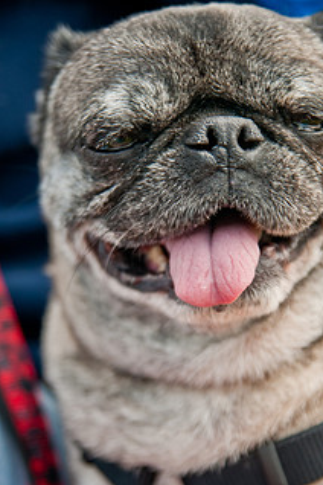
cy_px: 317
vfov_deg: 19.2
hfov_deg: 12.9
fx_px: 1426
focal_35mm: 106
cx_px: 165
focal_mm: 50
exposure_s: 1/640
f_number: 2.8
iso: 200
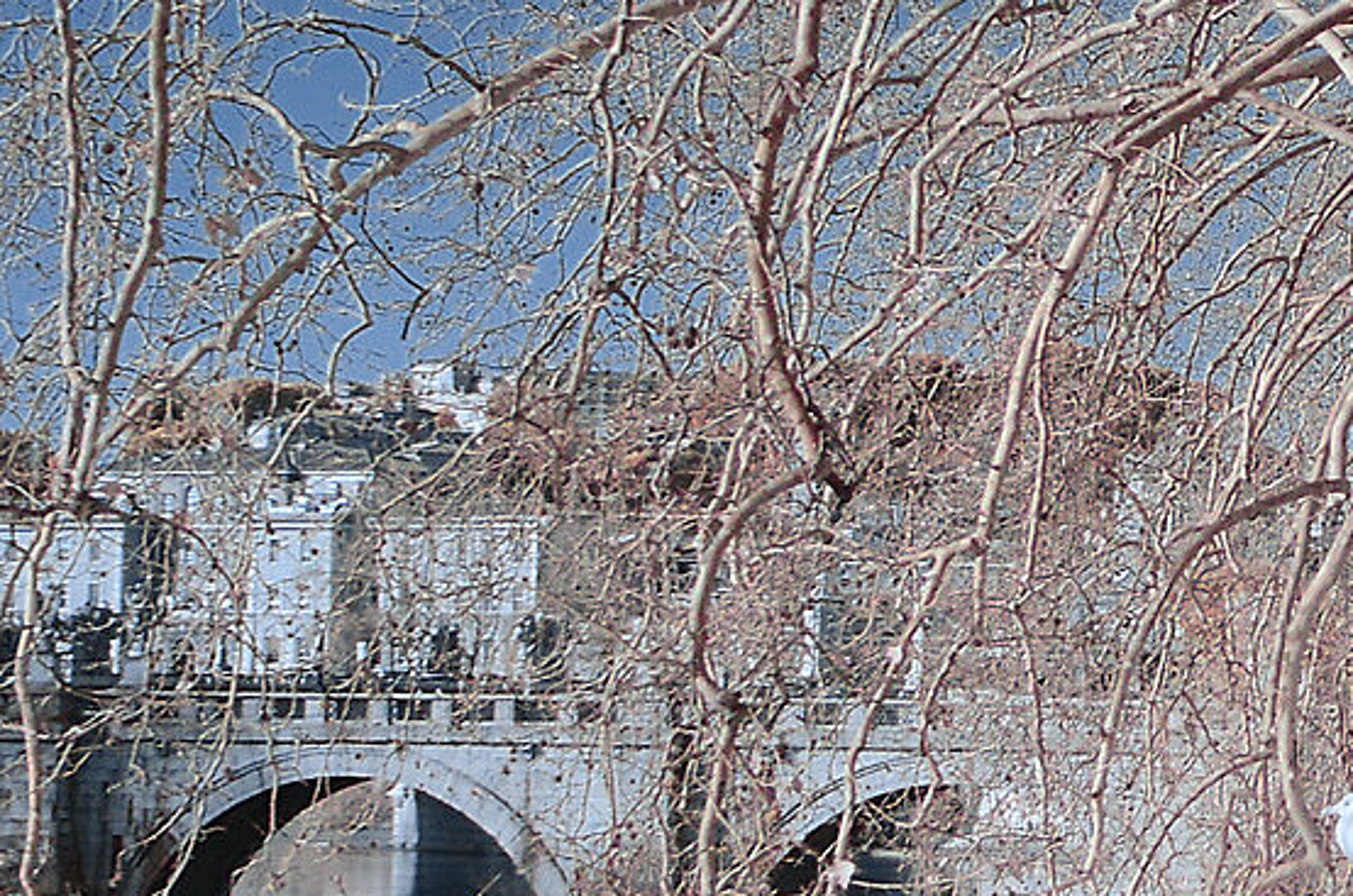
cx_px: 2027
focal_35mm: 130
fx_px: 4876
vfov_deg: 10.5
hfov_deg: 14.7
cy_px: 325
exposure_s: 1/500
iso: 100
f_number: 8
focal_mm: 20
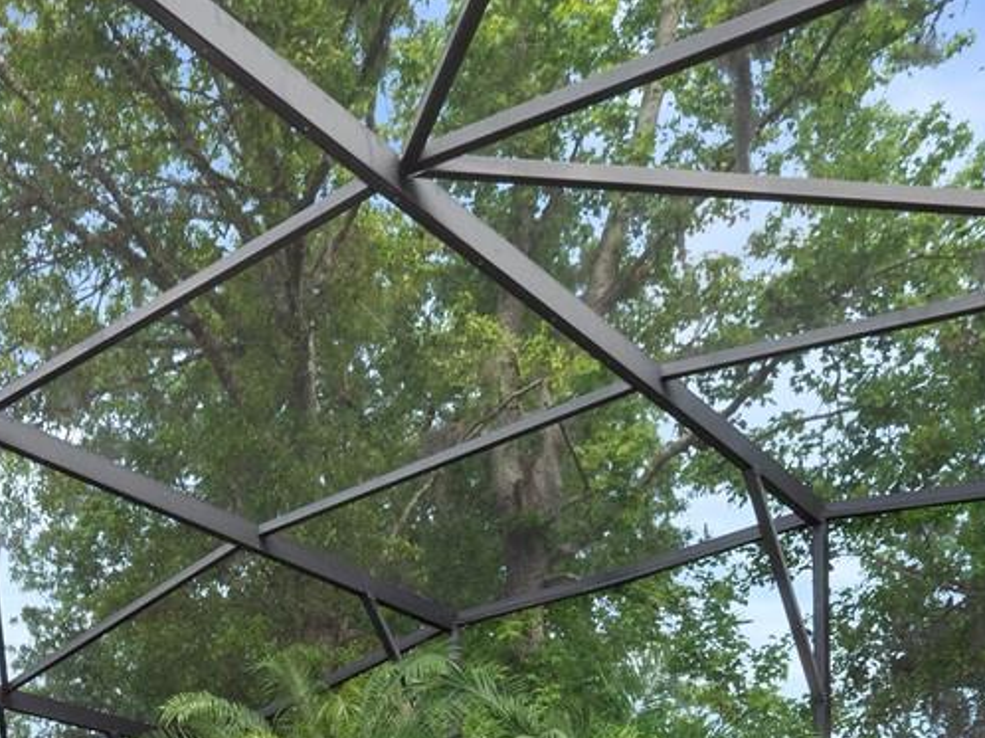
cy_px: 1152
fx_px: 1280
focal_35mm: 45
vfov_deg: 24.1
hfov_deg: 38.9
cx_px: 85
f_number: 8
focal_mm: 7
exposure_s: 1/100
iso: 320
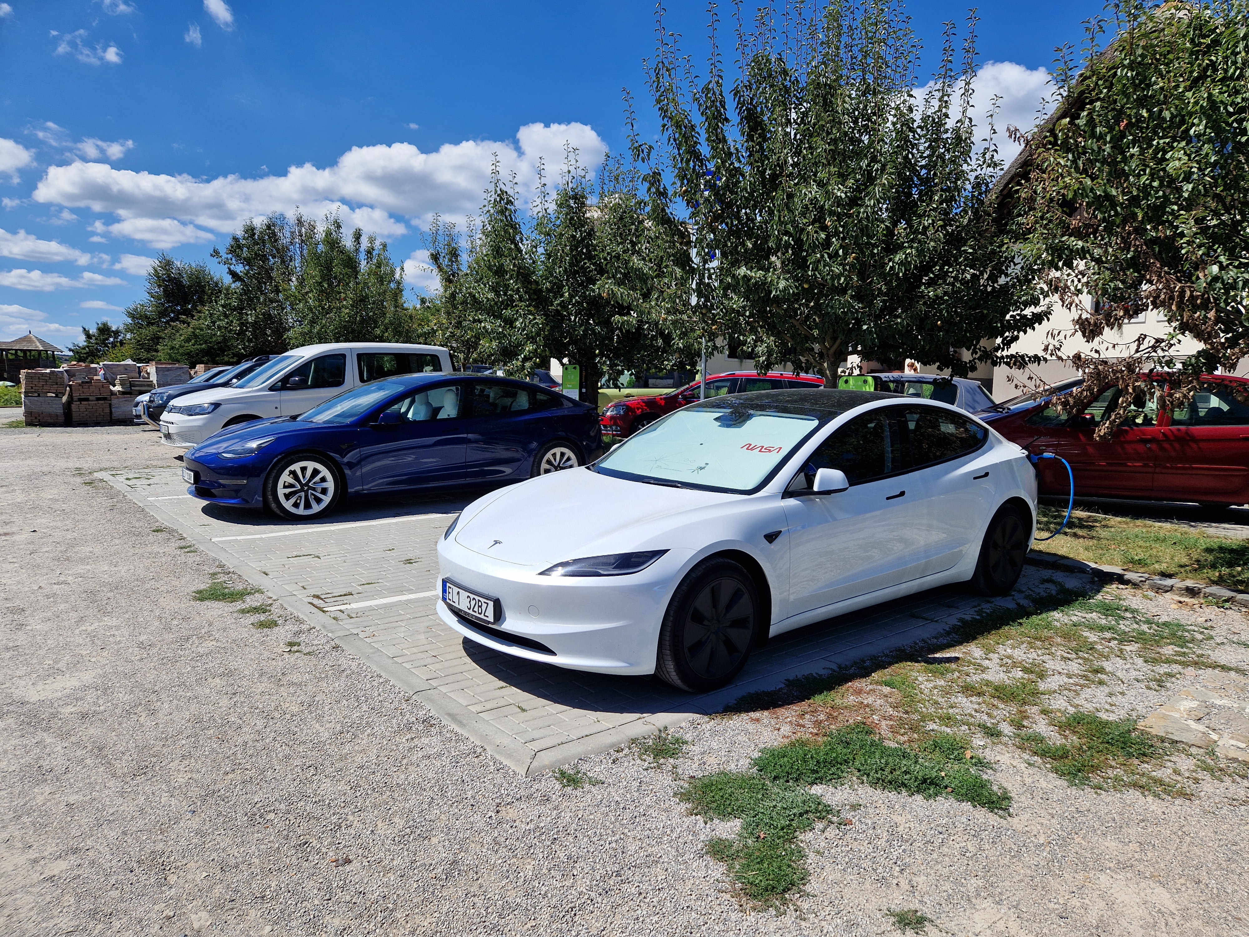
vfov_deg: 58.9
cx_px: 624
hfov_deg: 73.9
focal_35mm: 23
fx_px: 830
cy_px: 468
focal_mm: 5.4
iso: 50
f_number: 1.8
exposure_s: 1/2584
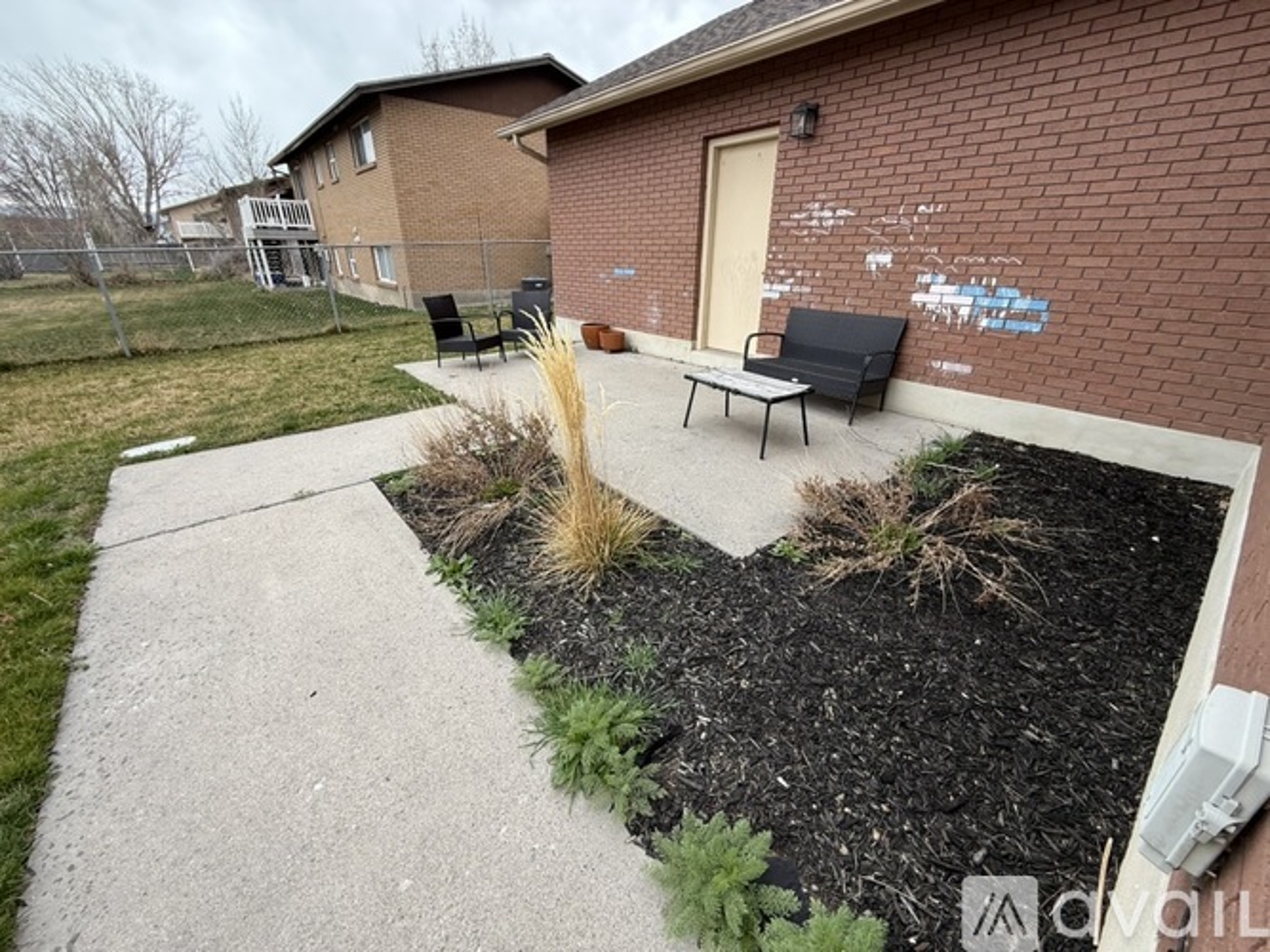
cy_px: 476
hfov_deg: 102.1
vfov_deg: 85.7
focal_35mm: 14
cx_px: 635
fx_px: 514
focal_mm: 2.22
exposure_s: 1/133
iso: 50
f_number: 2.2
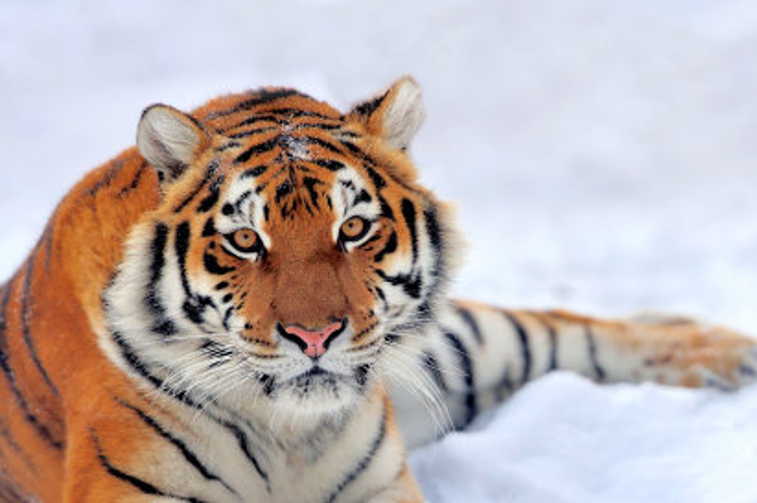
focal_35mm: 298
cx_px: 413
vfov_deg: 4.6
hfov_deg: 6.9
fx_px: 6259
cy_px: 357
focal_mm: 200
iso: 400
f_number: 3.5
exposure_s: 1/1000
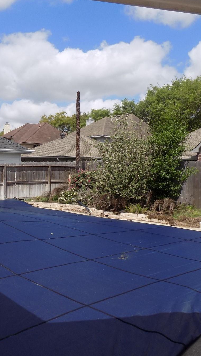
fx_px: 360
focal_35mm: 38
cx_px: 55
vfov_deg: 52.8
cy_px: 170
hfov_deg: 30.8
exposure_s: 1/1250
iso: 80
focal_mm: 4
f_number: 3.1
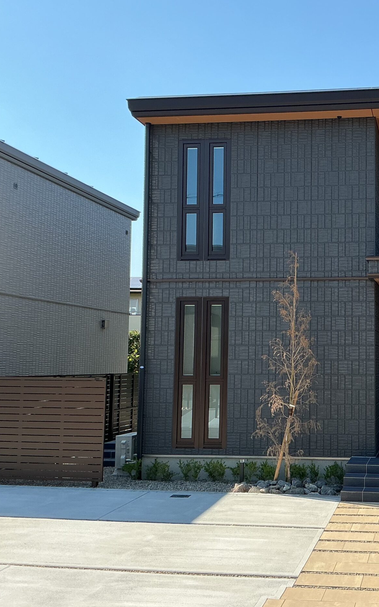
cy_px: 306
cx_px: 348
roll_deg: +0.4
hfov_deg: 29.2
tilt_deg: +5.5
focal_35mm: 42
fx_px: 694
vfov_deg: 47.2
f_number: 1.8
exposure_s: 1/1311
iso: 25
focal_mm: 3
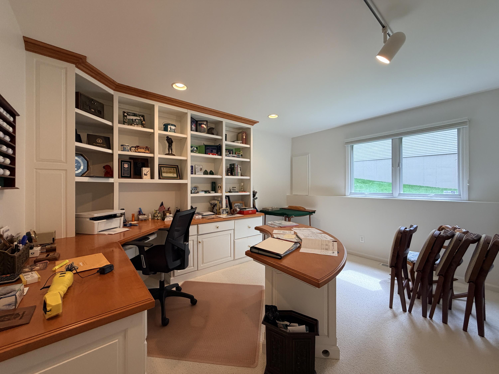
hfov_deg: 102.1
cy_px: 187
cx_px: 250
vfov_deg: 85.7
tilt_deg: -0.5
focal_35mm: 14
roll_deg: +0.2
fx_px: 202
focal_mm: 2.22
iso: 200
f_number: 2.2
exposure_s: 1/120
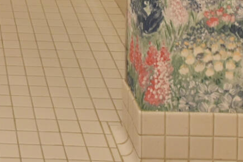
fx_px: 648
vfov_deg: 10.7
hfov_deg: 18.8
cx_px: -117
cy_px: -293
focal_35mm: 96
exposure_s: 1/10
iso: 800
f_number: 10
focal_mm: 14
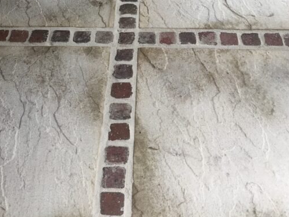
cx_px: 134
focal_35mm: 59
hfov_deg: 32.7
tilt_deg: -36.6
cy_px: -28
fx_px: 492
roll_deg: +1.9
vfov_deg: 23.2
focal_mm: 4.15
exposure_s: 1/100
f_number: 2.2
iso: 40
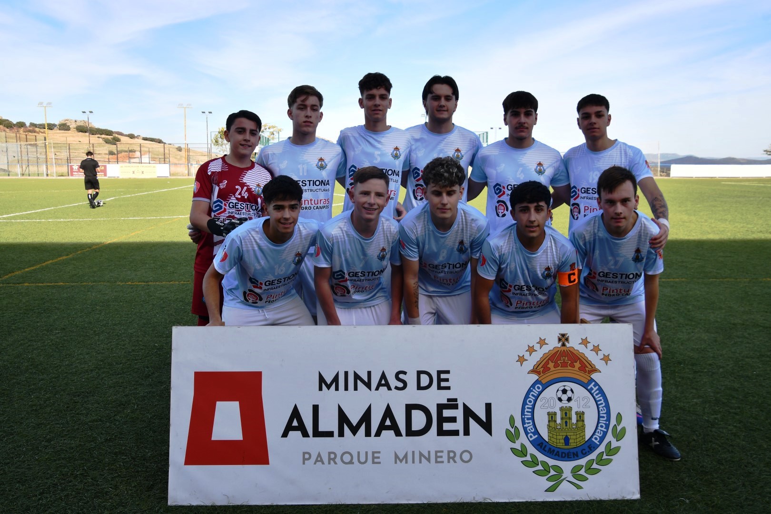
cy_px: 257
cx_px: 386
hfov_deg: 55.8
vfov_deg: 38.9
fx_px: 728
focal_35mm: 34
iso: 200
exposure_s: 1/250
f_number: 8
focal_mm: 23
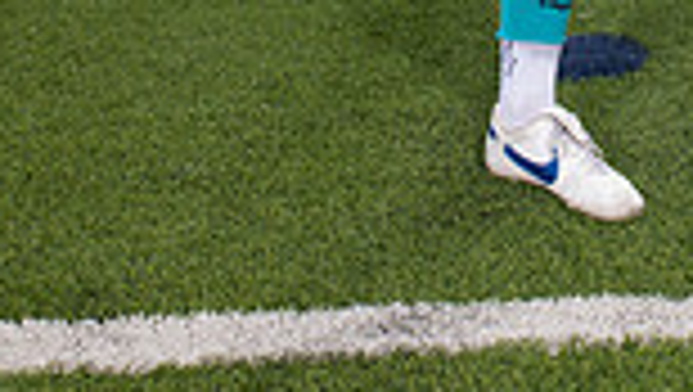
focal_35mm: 98
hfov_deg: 21.3
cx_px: 616
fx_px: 1803
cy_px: -608
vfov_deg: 10.4
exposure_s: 1/400
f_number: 7.1
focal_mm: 32
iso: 125
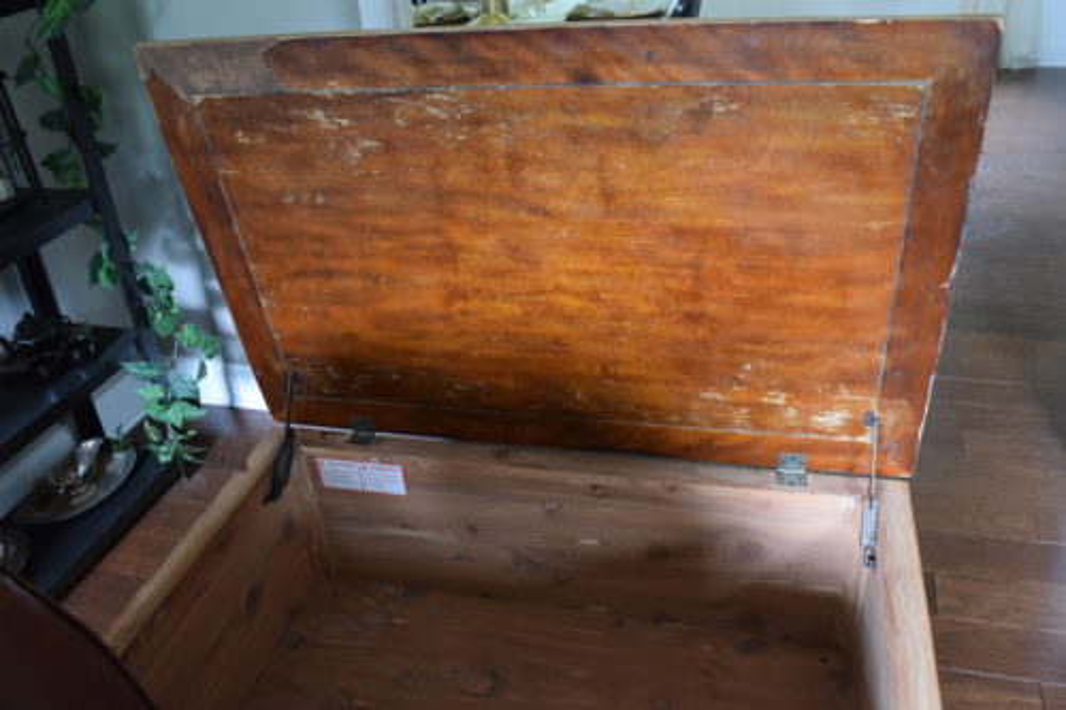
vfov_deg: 43.6
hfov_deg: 61.9
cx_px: 533
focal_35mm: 30
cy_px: 355
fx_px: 888
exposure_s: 1/20
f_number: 7.1
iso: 3200
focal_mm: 20
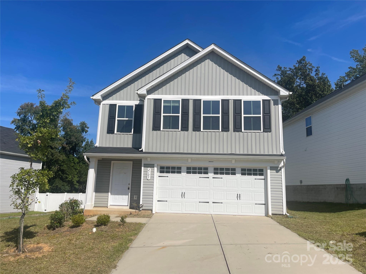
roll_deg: -1.3
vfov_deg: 54.9
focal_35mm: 25
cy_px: 137
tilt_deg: +11.6
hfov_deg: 69.4
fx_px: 264
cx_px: 183
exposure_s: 1/6993
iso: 32
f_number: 1.6
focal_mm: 5.1
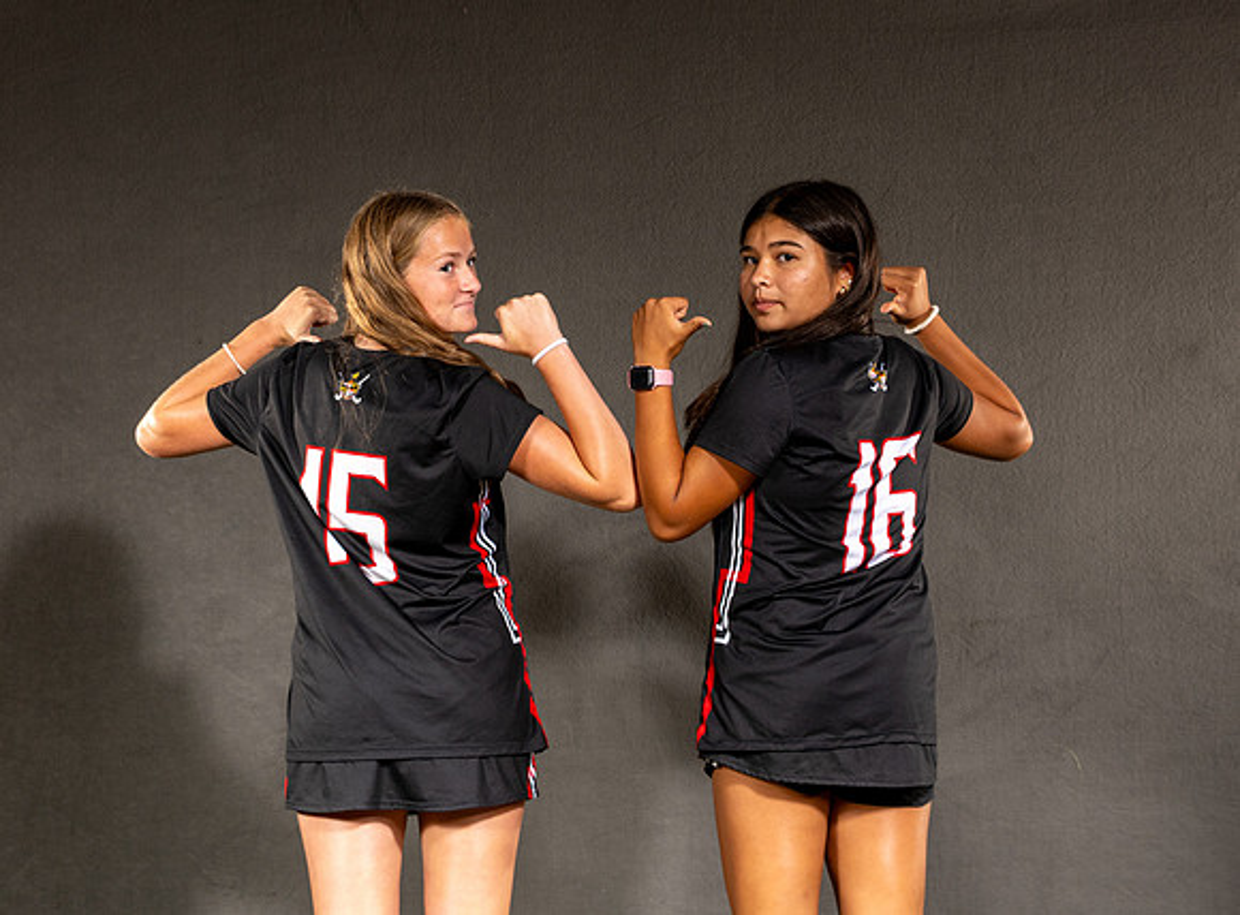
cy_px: 397
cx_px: 651
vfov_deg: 14.2
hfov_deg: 19.2
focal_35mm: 103
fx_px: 3667
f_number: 6.3
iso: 160
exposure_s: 1/100
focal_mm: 46
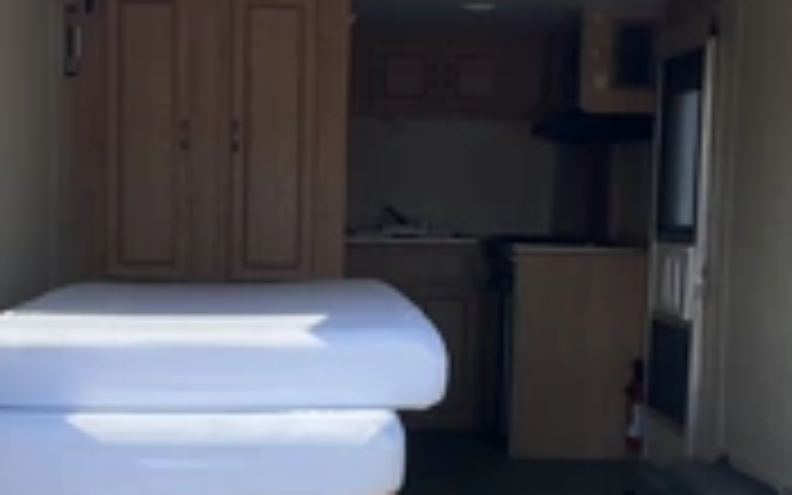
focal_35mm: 70
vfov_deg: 18.6
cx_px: 351
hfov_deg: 29.3
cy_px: 320
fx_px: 1511
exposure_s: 1/574
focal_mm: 3
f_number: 1.8
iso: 25
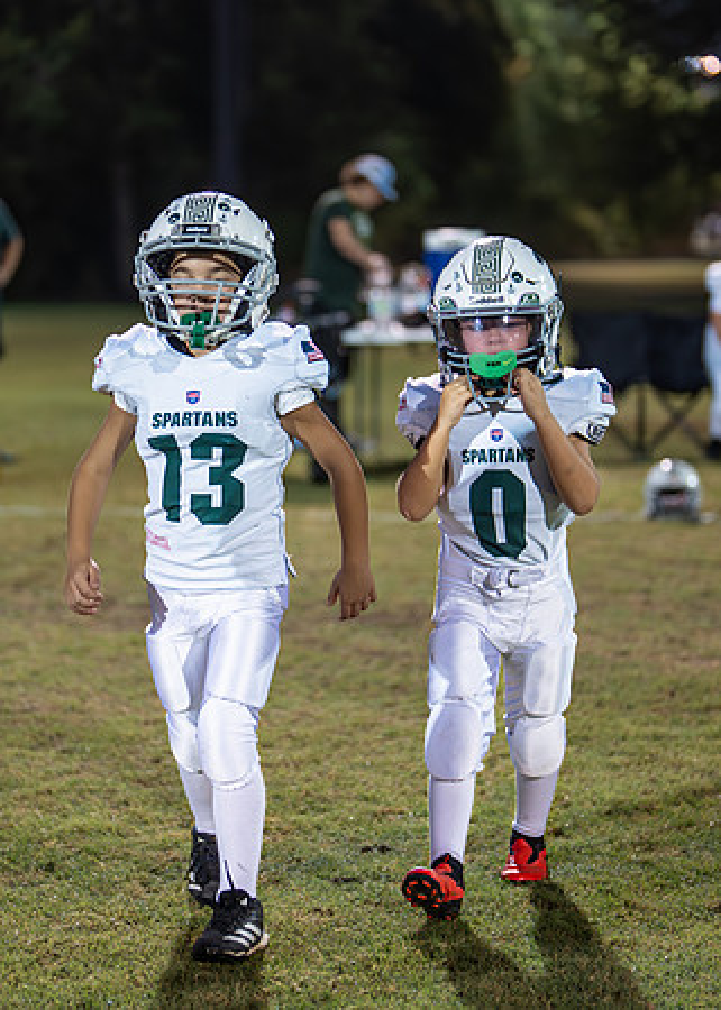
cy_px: 479
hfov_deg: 14.2
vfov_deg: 19.8
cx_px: 290
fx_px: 2902
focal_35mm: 101
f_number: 1.2
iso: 400
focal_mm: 50
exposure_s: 1/400
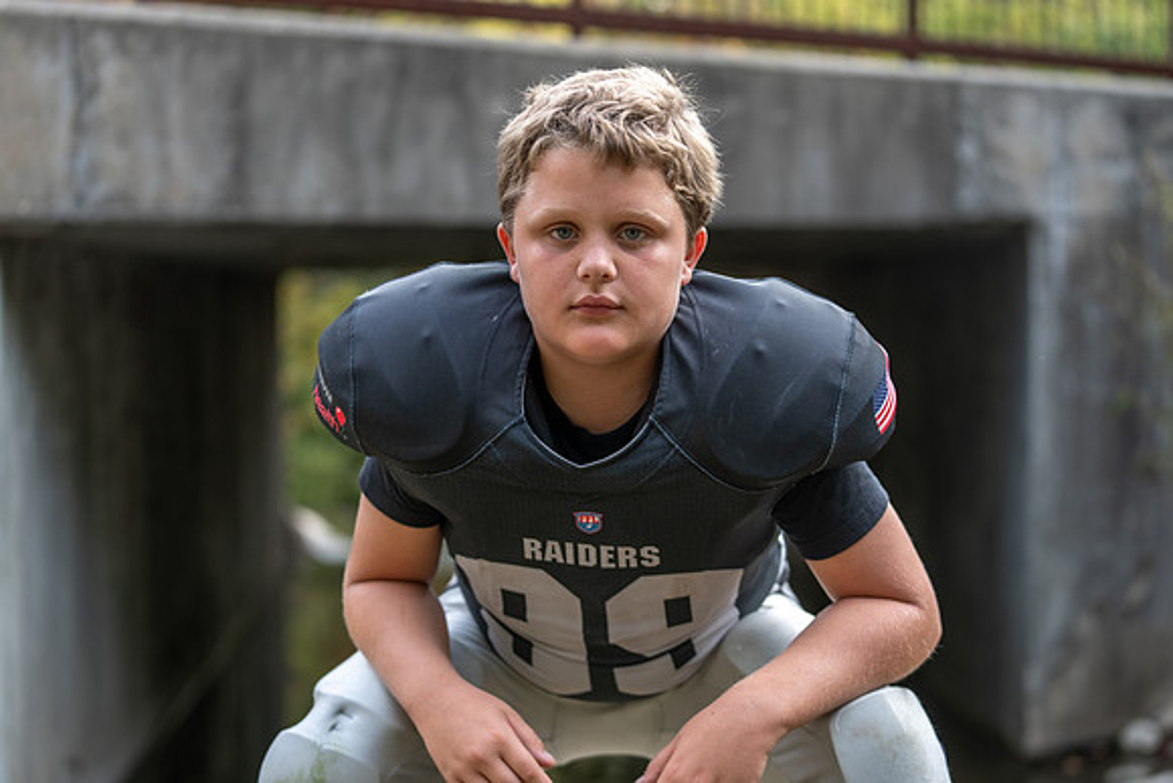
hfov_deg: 28.8
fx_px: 2281
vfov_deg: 19.5
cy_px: 392
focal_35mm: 70
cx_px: 586
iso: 125
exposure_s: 1/320
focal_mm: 70
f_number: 2.8
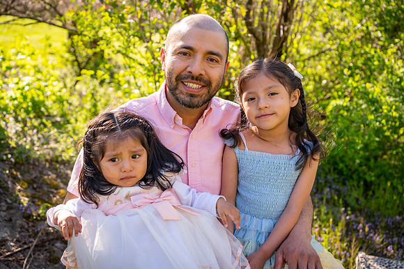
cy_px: 134
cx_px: 202
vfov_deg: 28.0
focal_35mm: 48
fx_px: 538
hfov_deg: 41.1
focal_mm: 48
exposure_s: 1/400
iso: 200
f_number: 4
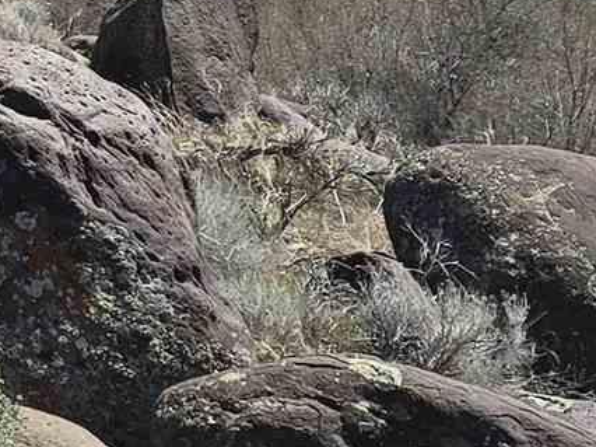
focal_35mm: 166
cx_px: -119
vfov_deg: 8.8
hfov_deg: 11.7
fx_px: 2856
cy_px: -177
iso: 12
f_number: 1.7
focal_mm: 6.3
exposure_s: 1/994
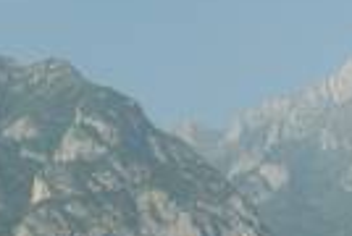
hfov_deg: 11.1
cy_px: 311
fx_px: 1801
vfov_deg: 7.4
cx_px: 268
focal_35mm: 184
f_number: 9.5
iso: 400
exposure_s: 1/350
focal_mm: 35
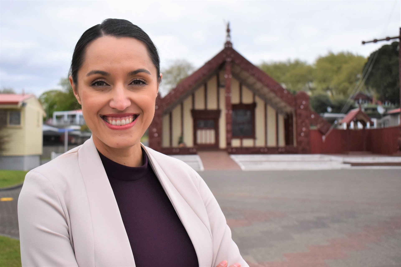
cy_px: 134
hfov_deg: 47.9
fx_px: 451
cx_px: 200
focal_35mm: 40
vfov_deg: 33.0
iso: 800
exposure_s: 1/4000
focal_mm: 27
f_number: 4
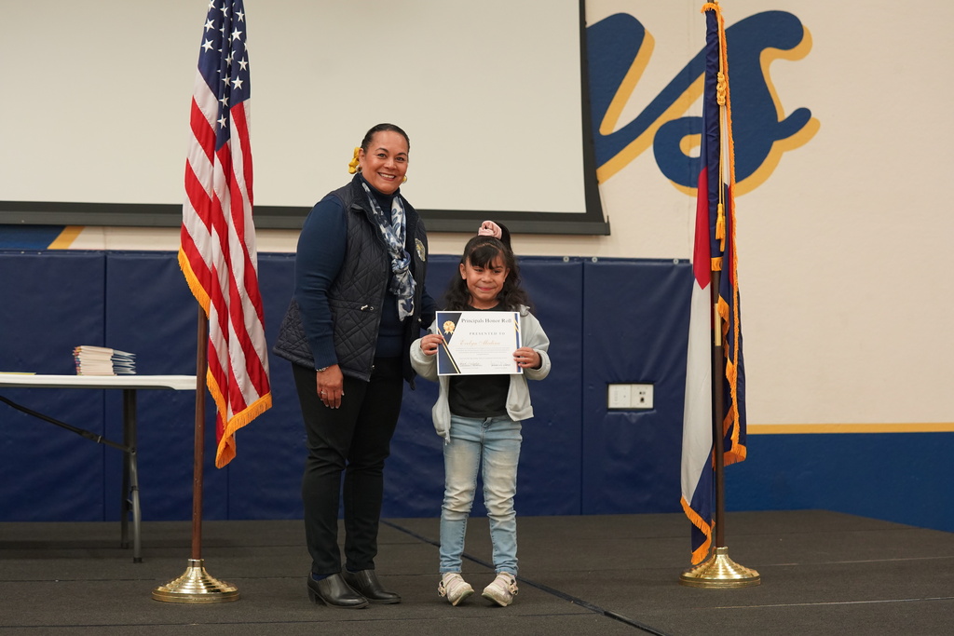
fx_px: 1855
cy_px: 318
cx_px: 477
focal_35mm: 70
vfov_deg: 19.5
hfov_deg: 28.8
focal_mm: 70
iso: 2500
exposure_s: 1/160
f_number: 4
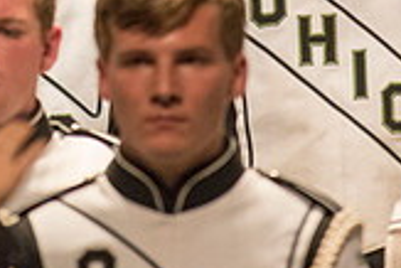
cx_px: 91
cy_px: -164
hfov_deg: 1.0
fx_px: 23802
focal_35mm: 2135
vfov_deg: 0.6
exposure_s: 1/320
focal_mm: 600
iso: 4000
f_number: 5.6
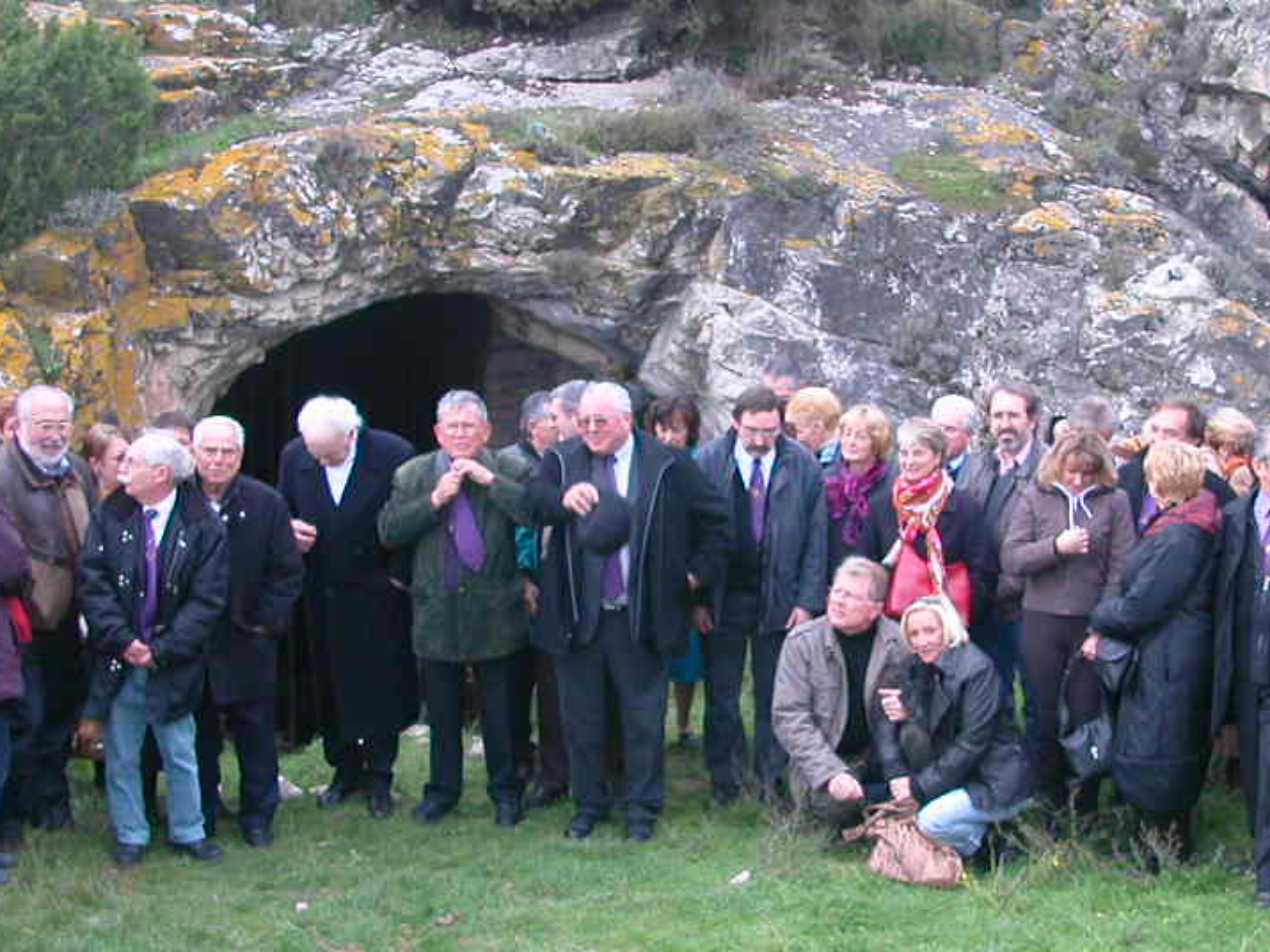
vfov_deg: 27.5
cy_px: 483
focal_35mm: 53
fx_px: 1944
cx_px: 771
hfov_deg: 36.0
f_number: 2.7
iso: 100
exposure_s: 1/57.1
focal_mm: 5.6
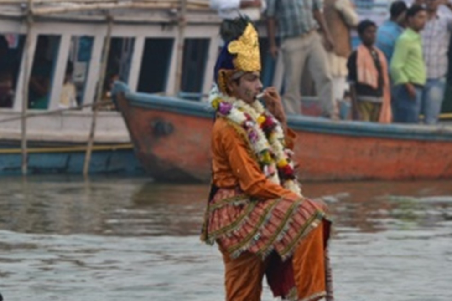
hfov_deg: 4.0
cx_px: 194
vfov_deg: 2.7
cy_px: 193
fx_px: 6416
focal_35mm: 511
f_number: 5.3
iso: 400
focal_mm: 220
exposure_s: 1/200
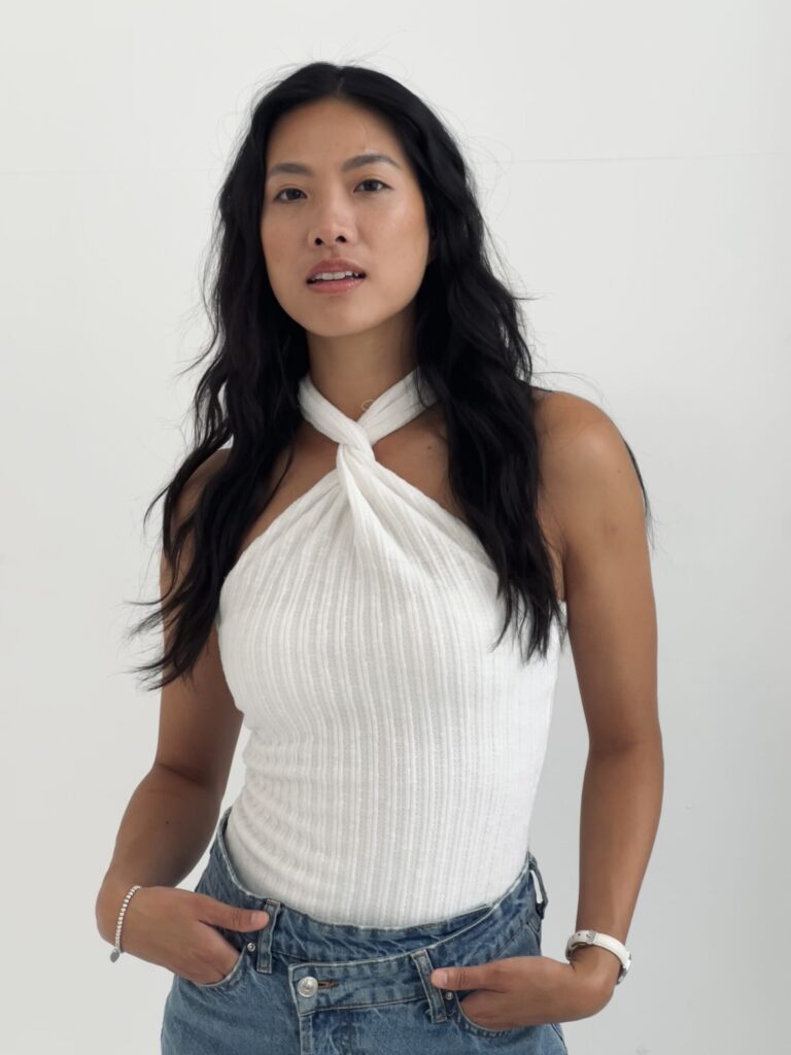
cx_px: 396
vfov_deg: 25.3
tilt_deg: -6.6
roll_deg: +1.0
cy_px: 528
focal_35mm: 77
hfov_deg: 19.1
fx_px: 2346
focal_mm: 9
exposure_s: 1/99
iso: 100
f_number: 2.8
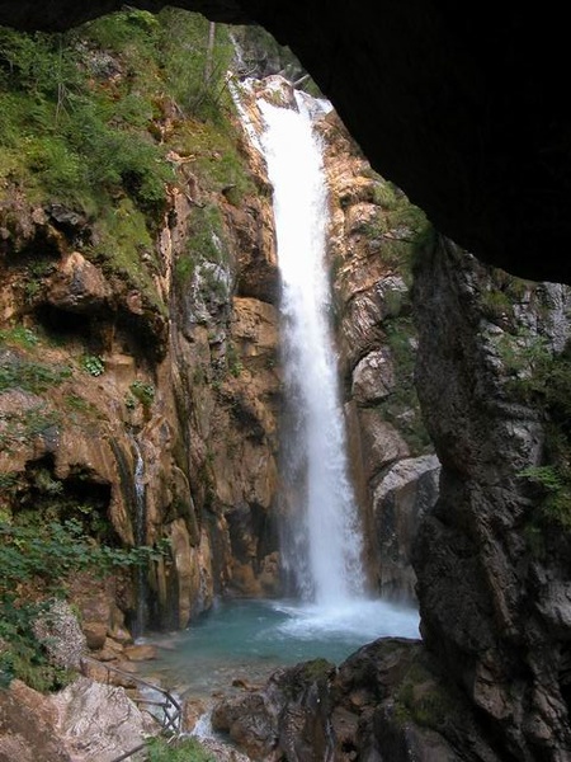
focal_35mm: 54
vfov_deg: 35.5
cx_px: 286
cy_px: 381
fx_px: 1188
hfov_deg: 27.0
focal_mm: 13.7
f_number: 3.9
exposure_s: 1/156
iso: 100
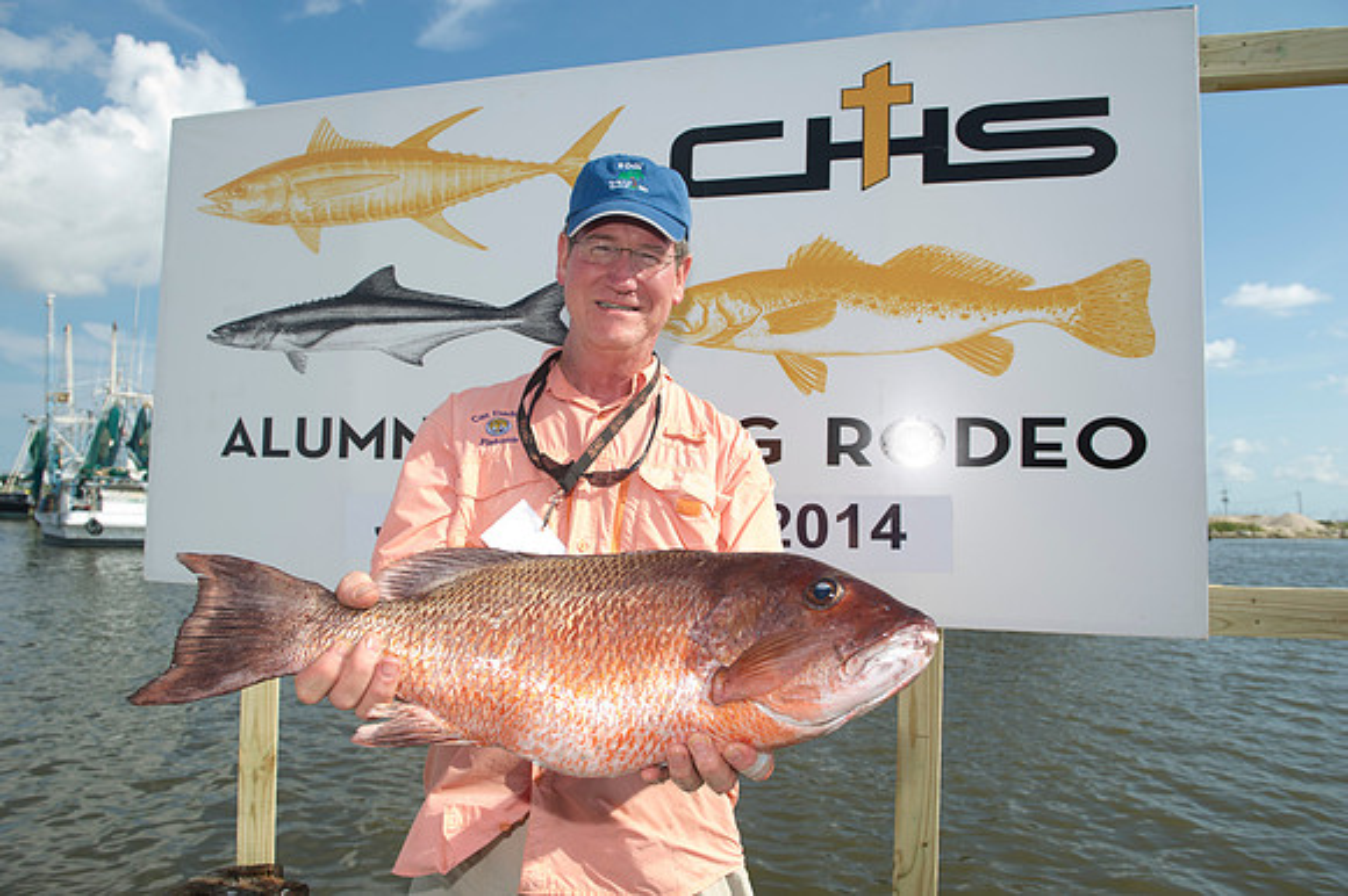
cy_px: 448
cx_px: 674
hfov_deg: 73.8
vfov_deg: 53.1
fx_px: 898
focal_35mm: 24
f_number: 7.1
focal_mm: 24
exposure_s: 1/320
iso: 125
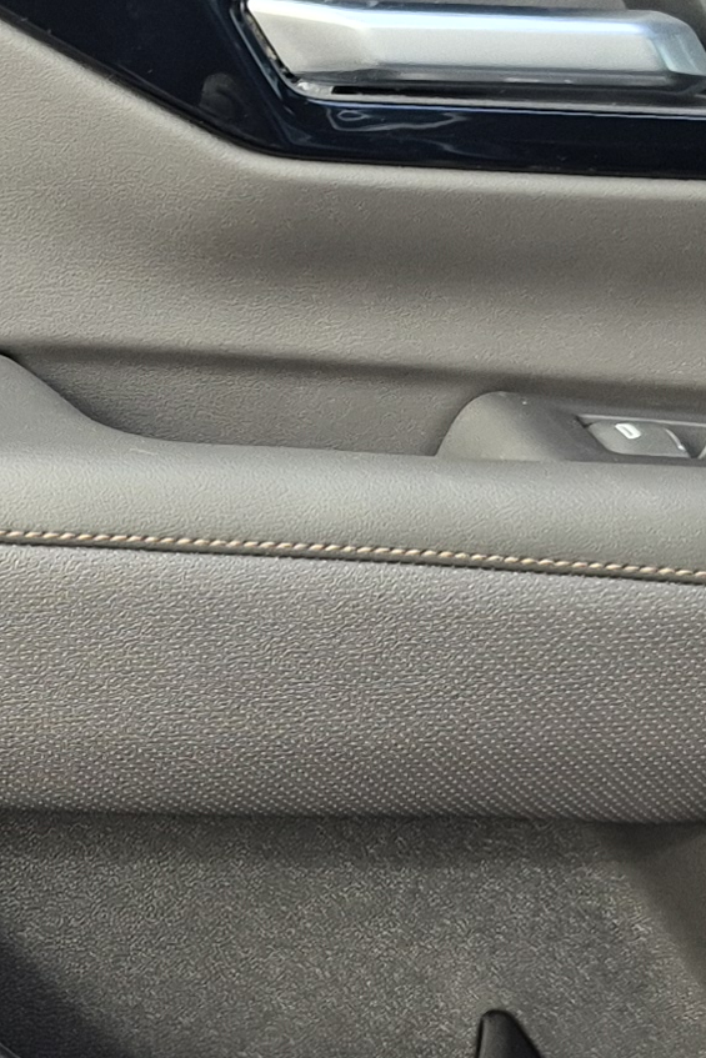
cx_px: -224
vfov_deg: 18.1
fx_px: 3322
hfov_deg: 11.8
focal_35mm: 113
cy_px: 695
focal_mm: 5.4
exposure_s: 1/180
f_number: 1.8
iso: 50
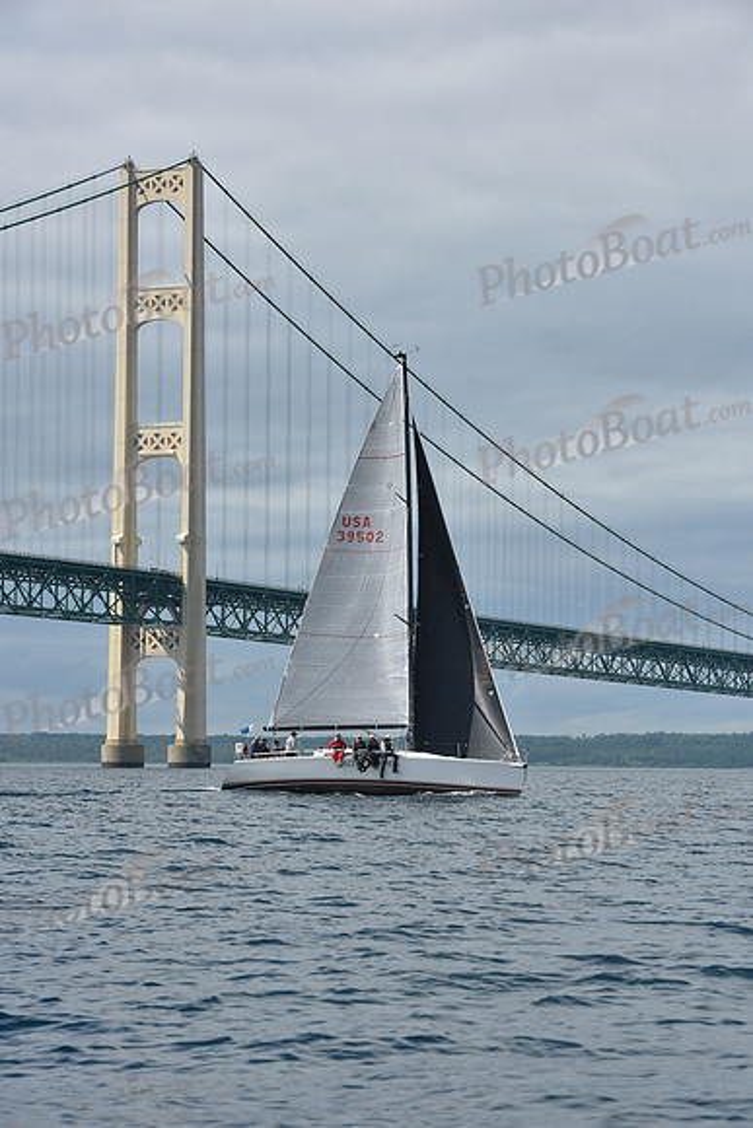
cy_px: 564
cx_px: 376
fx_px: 3762
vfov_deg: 17.1
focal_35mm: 120
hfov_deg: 11.4
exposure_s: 1/800
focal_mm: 120
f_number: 10
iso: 250
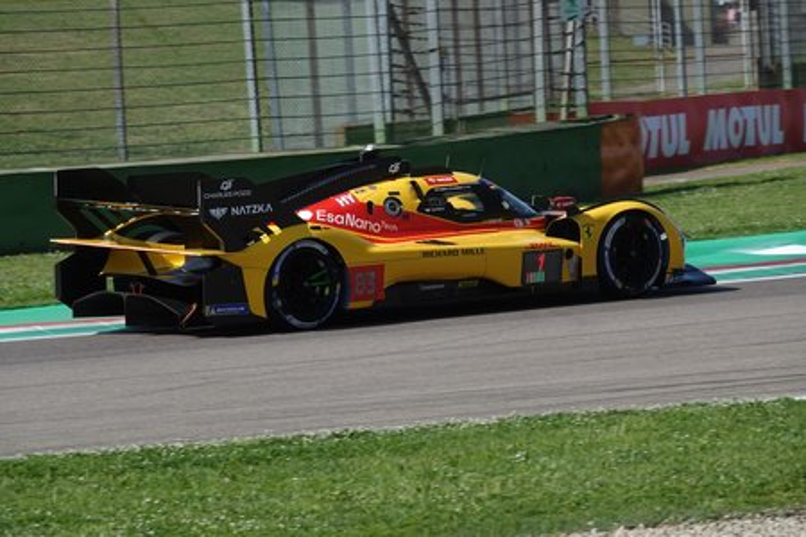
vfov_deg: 7.5
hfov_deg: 11.2
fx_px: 4119
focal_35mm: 184
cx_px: 403
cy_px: 268
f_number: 5
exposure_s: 1/1000
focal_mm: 67.46
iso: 160
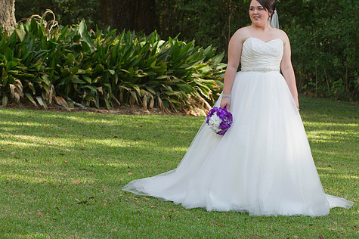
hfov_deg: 12.0
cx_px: 196
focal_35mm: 171
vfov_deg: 8.0
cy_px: 104
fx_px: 1704
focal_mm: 140
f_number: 6.3
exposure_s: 1/125
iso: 320
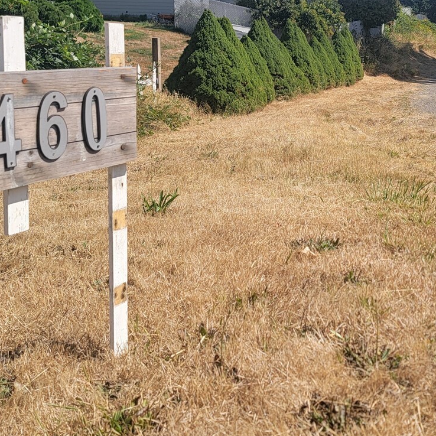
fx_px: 655
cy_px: 105
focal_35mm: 46
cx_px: 337
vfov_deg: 35.9
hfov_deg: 35.8
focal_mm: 6.7
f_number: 1.8
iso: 16
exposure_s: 1/924
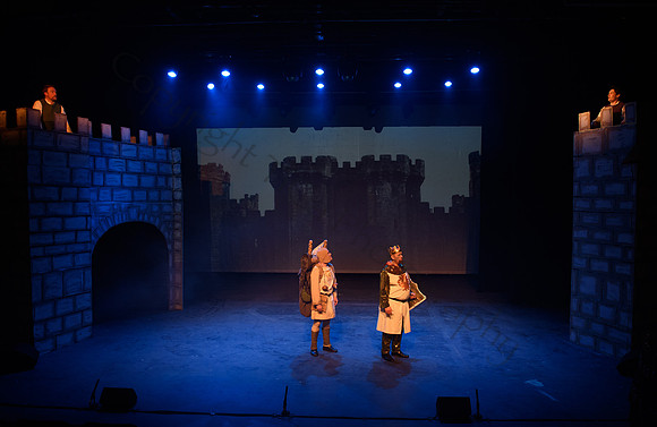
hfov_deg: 68.0
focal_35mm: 27
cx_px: 334
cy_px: 223
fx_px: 487
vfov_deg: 47.4
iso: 1250
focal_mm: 24
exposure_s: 1/80
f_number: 3.5
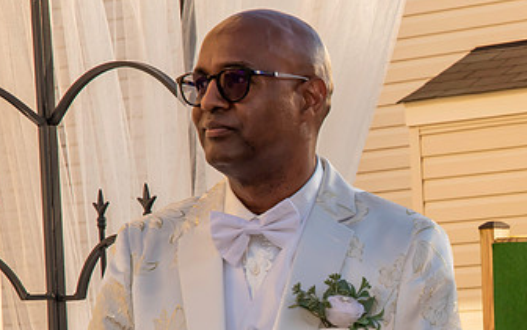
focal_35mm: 211
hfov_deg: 9.9
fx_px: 3030
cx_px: 501
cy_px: 317
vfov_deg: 6.2
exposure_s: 1/250
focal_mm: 65
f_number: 10
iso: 400
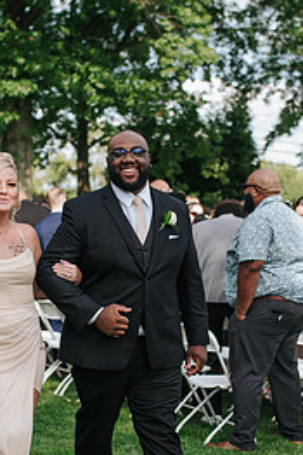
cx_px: 109
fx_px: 1138
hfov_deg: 15.1
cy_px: 344
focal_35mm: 90
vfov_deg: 22.4
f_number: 2.8
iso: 250
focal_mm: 35
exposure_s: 1/1250
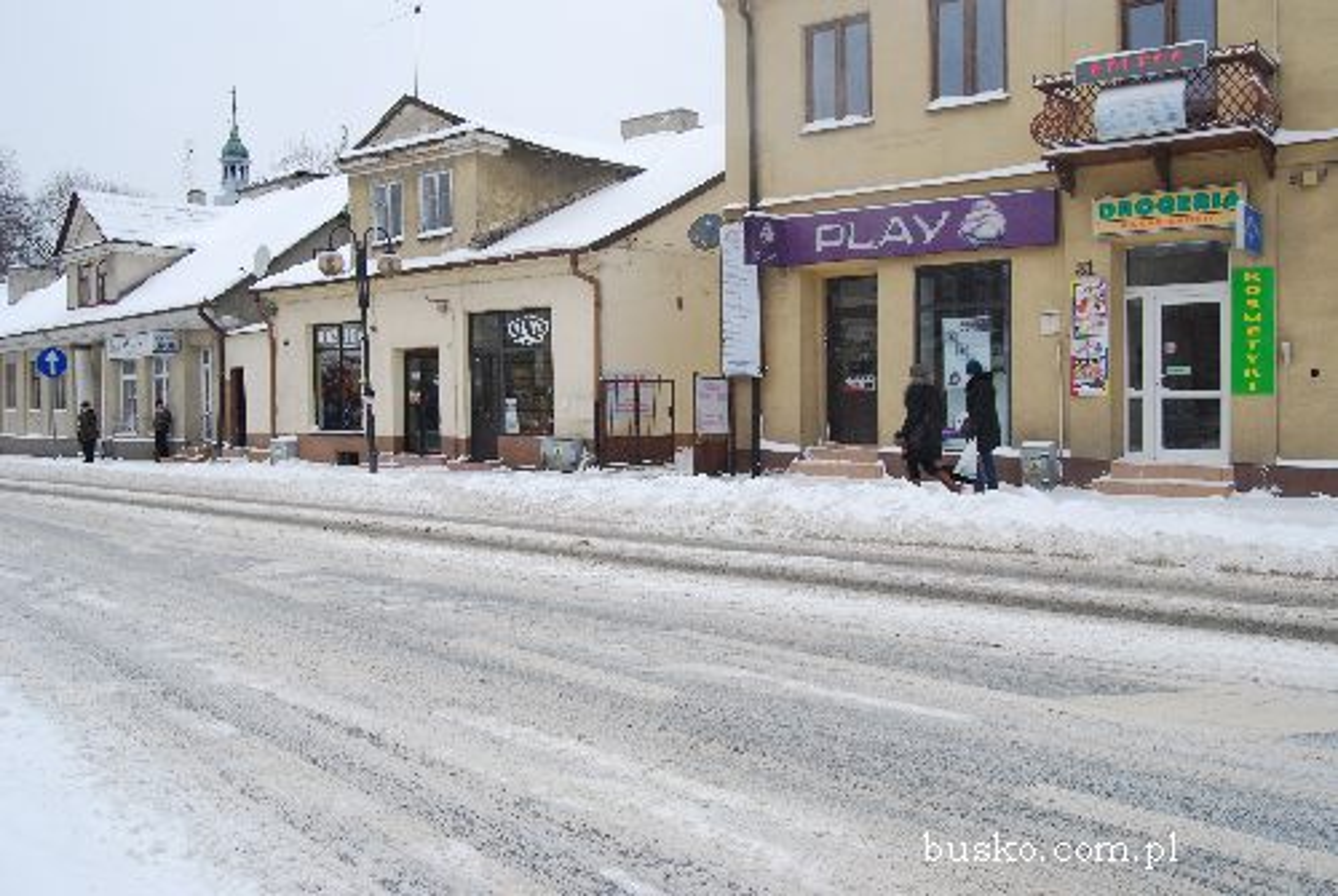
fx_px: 1117
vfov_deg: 43.7
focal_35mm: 30
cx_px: 669
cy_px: 448
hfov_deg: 61.9
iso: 100
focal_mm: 20
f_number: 7.1
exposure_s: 1/200
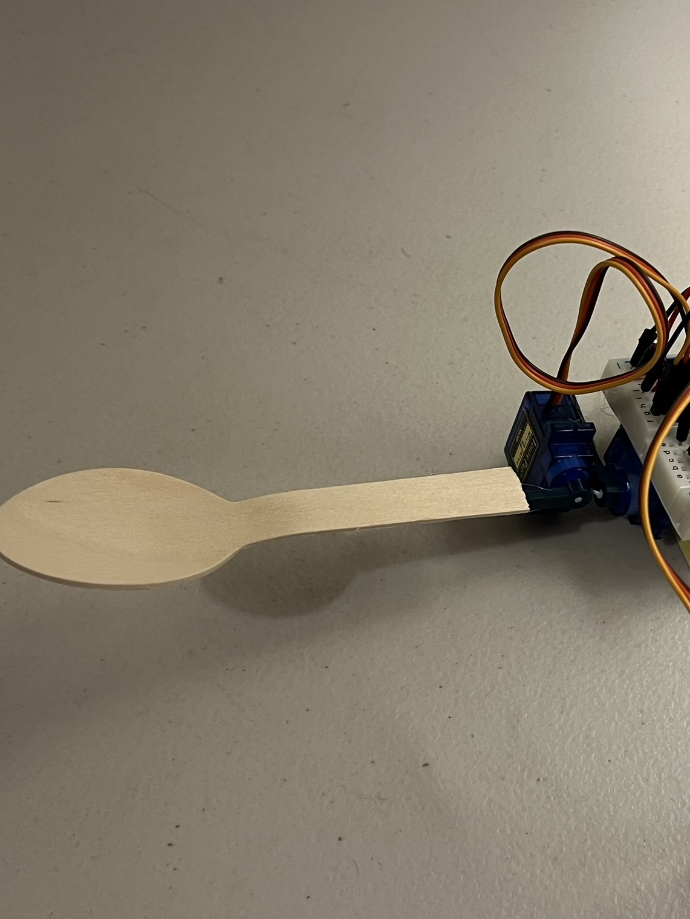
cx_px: 546
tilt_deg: -51.2
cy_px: 458
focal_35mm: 35
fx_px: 930
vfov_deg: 52.6
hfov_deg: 39.2
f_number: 1.6
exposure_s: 1/50
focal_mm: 5.1
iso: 80
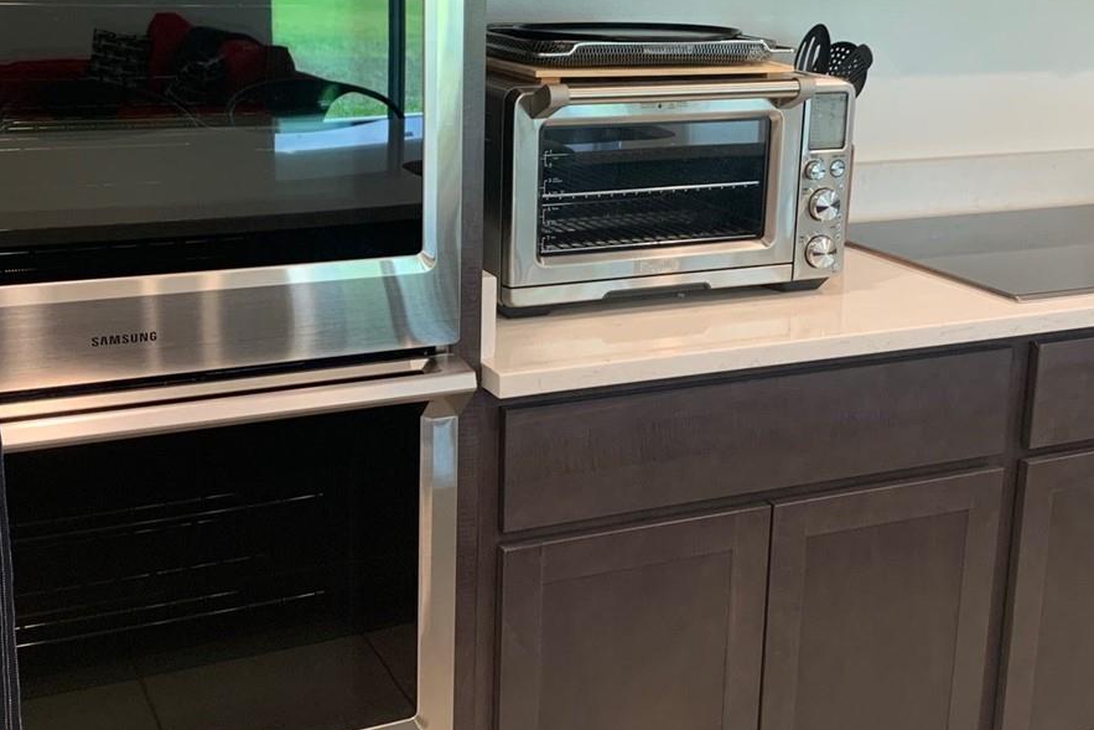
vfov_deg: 27.4
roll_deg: -1.7
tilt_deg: -12.8
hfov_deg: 40.3
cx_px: 553
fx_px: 1489
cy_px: 259
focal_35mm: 49
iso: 160
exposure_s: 1/60
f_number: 1.8
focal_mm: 4.25
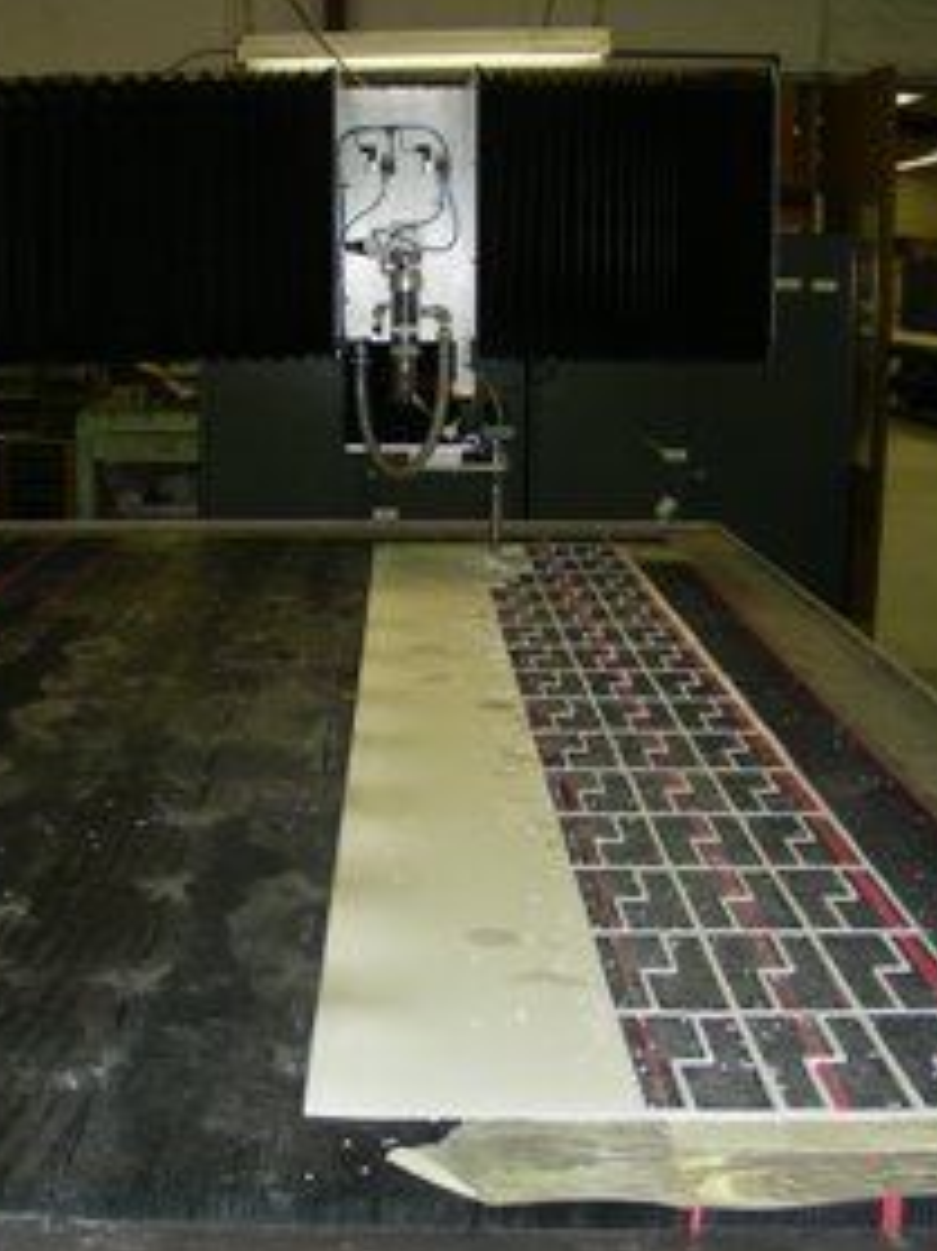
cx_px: 285
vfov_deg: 36.8
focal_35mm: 52
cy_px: 628
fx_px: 1878
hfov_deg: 27.8
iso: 104
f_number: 3.5
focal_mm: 6.3
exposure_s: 1/60.1
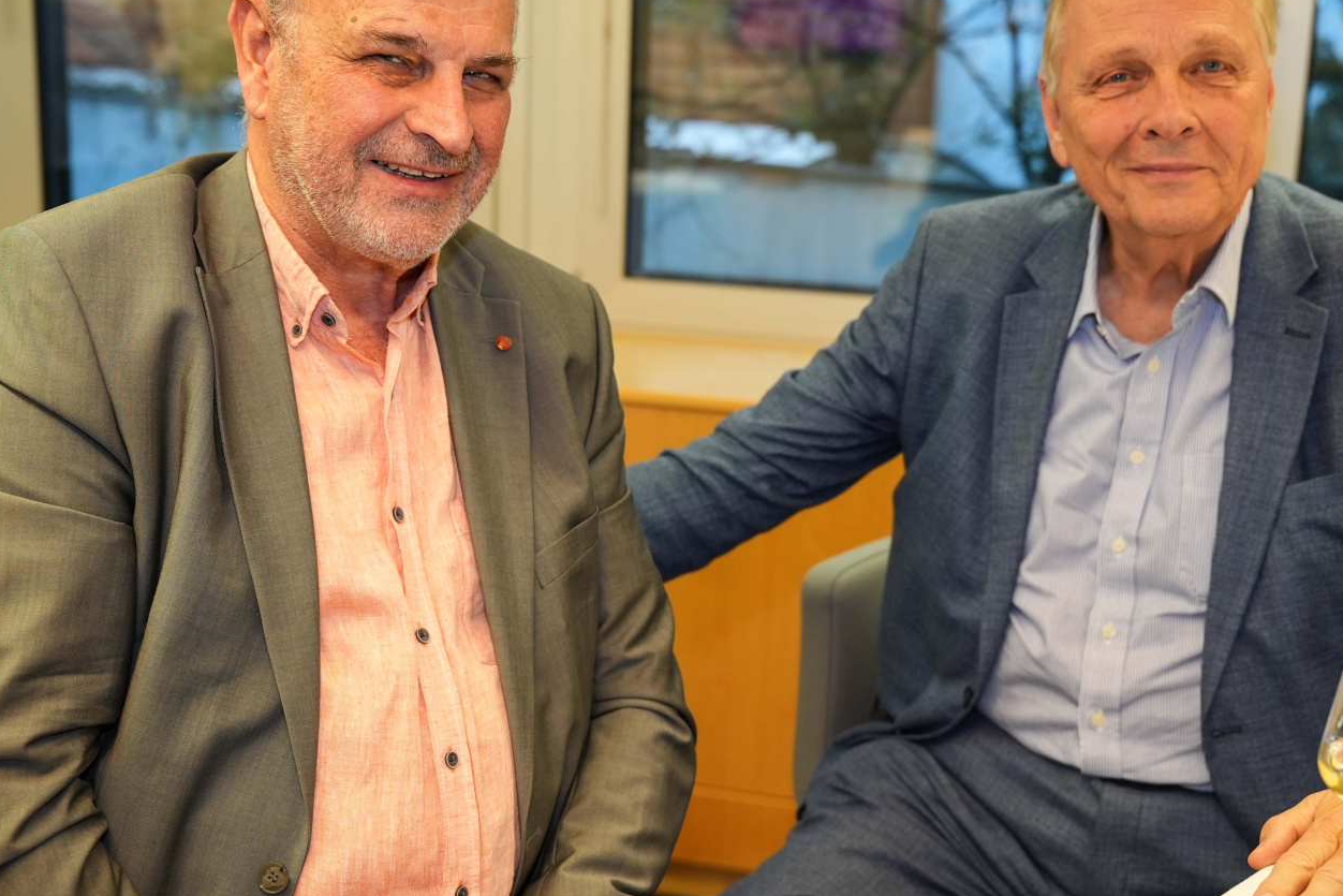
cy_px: 427
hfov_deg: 42.4
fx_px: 1732
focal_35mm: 46
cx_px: 720
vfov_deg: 29.0
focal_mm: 32.3
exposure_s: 1/160
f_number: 2.8
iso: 400
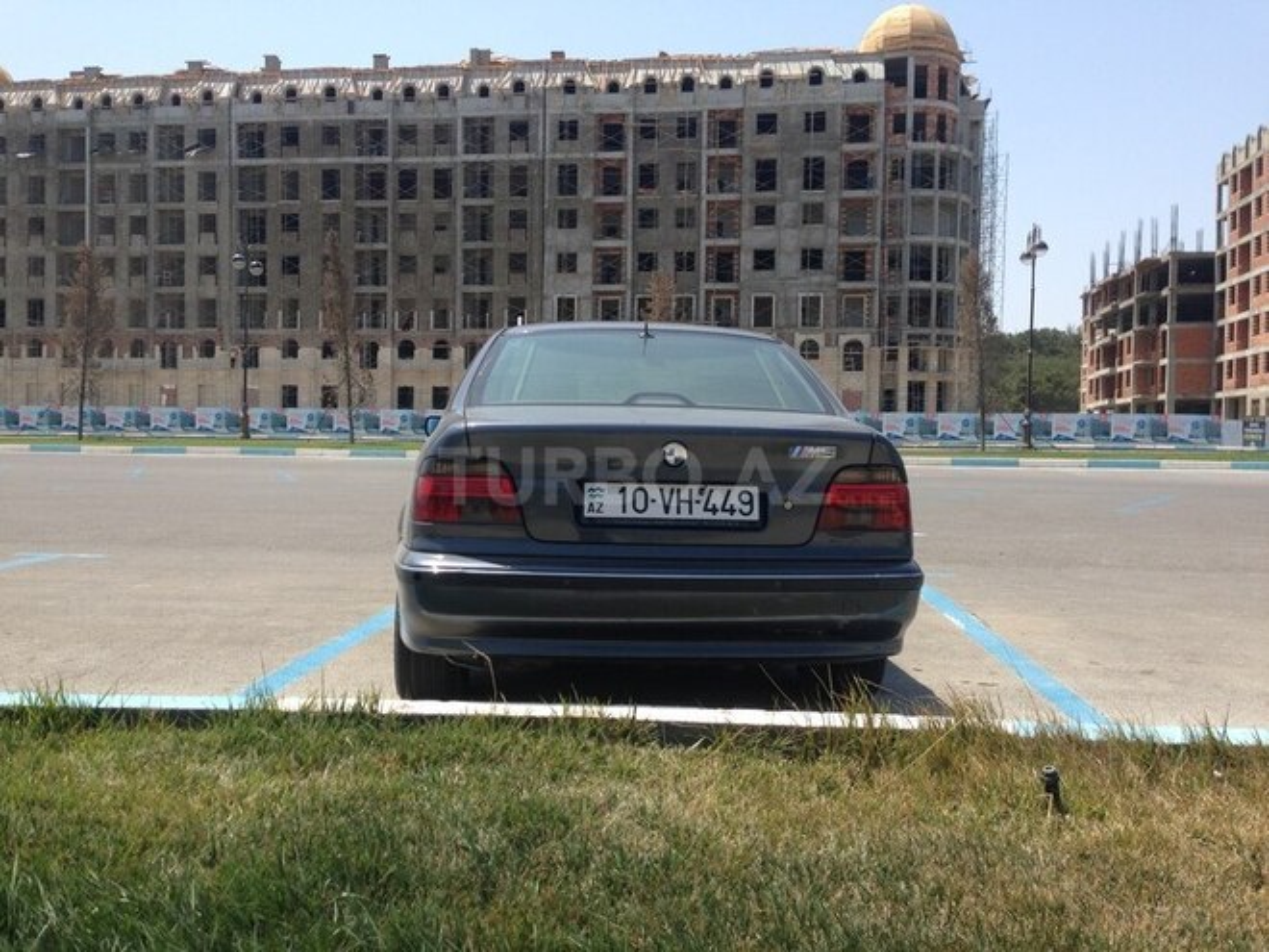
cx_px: 634
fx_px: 1210
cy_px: 476
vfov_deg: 42.9
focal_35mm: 33
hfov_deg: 55.4
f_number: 2.4
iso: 50
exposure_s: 1/1506
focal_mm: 4.12
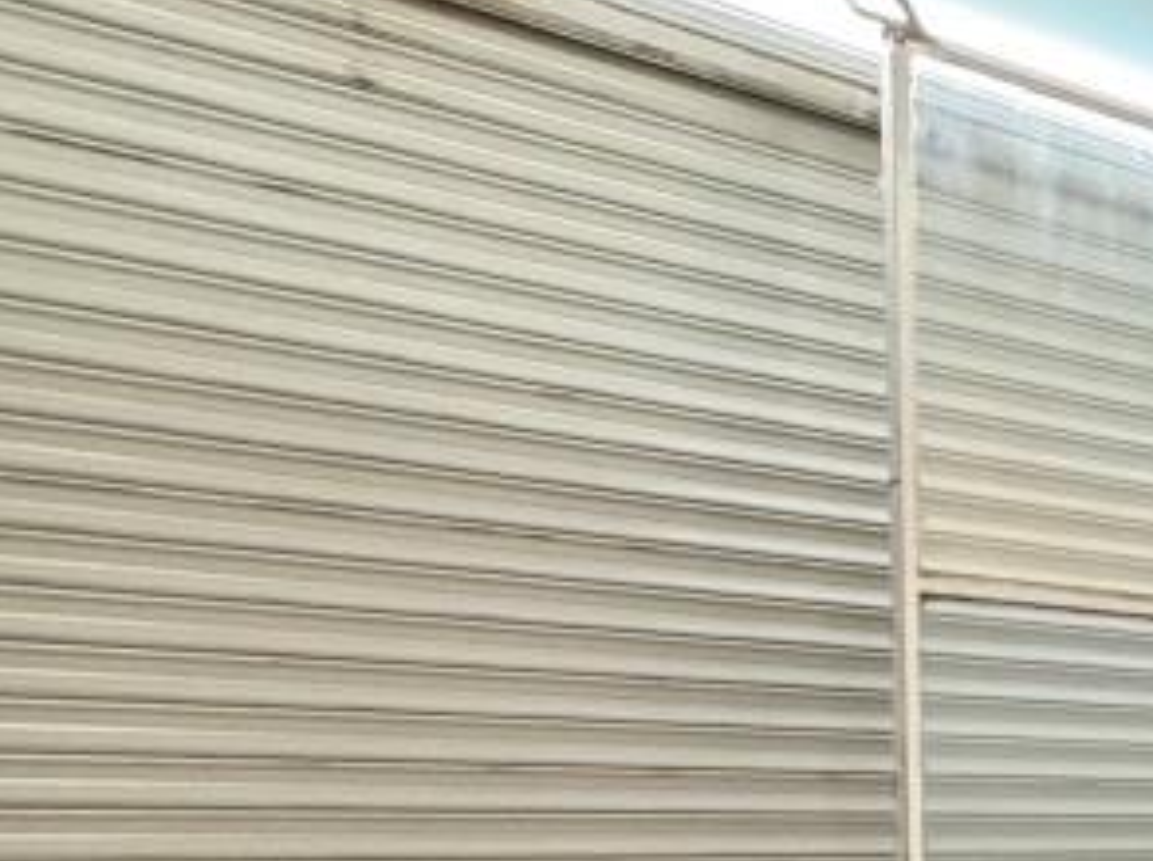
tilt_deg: -5.0
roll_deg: +0.0
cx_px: 1444
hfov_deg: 31.4
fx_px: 1630
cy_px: 955
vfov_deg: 27.1
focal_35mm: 49
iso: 1600
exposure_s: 1/34
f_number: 2.2
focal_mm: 2.22
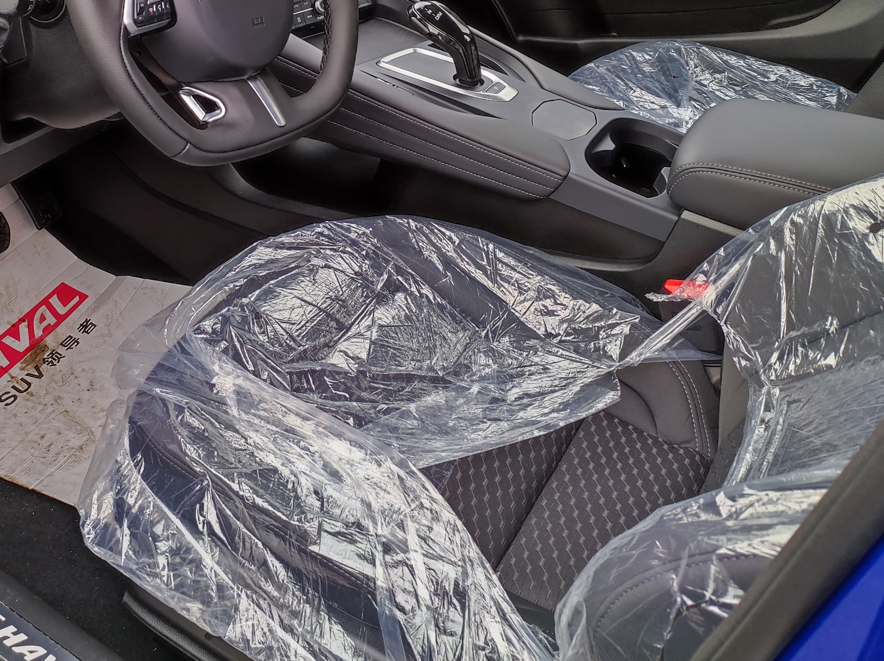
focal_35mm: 28
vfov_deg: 46.7
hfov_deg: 60.3
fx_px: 714
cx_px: 228
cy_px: 121
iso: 260
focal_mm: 4.74
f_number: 1.79
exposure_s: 1/50
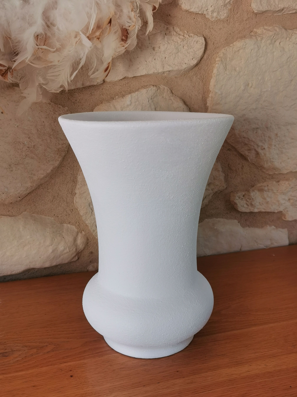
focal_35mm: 34
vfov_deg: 54.0
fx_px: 389
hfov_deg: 41.8
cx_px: 148
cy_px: 198
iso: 50
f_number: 1.6
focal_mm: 5.56
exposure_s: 1/146
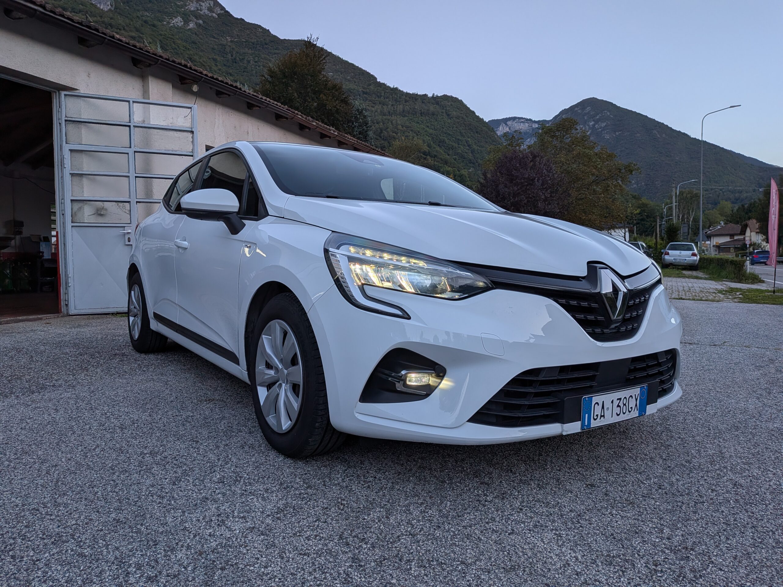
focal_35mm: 24
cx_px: 392
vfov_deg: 56.8
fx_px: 543
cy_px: 294
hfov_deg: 71.6
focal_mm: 4.53
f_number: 1.7
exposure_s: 1/2551
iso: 28
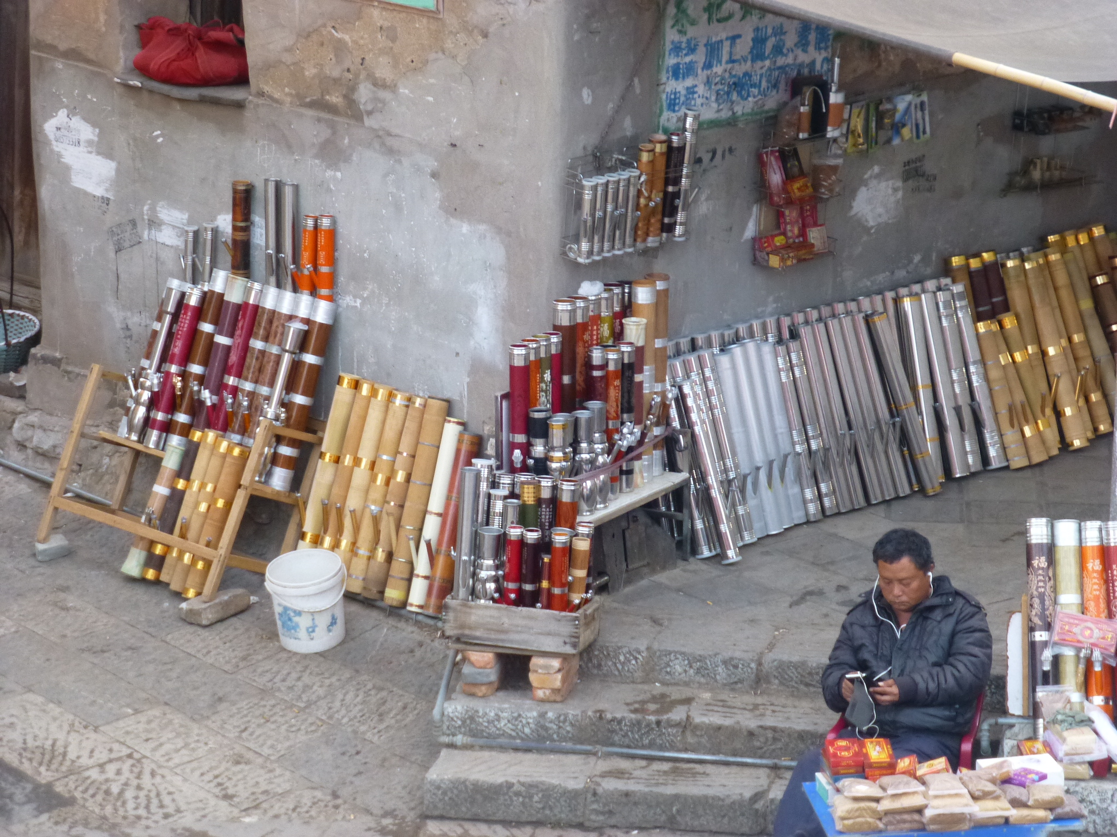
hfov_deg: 13.6
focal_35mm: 145
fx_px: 4679
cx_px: 558
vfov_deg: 10.2
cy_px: 418
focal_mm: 25.9
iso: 400
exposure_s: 1/15
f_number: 5.4
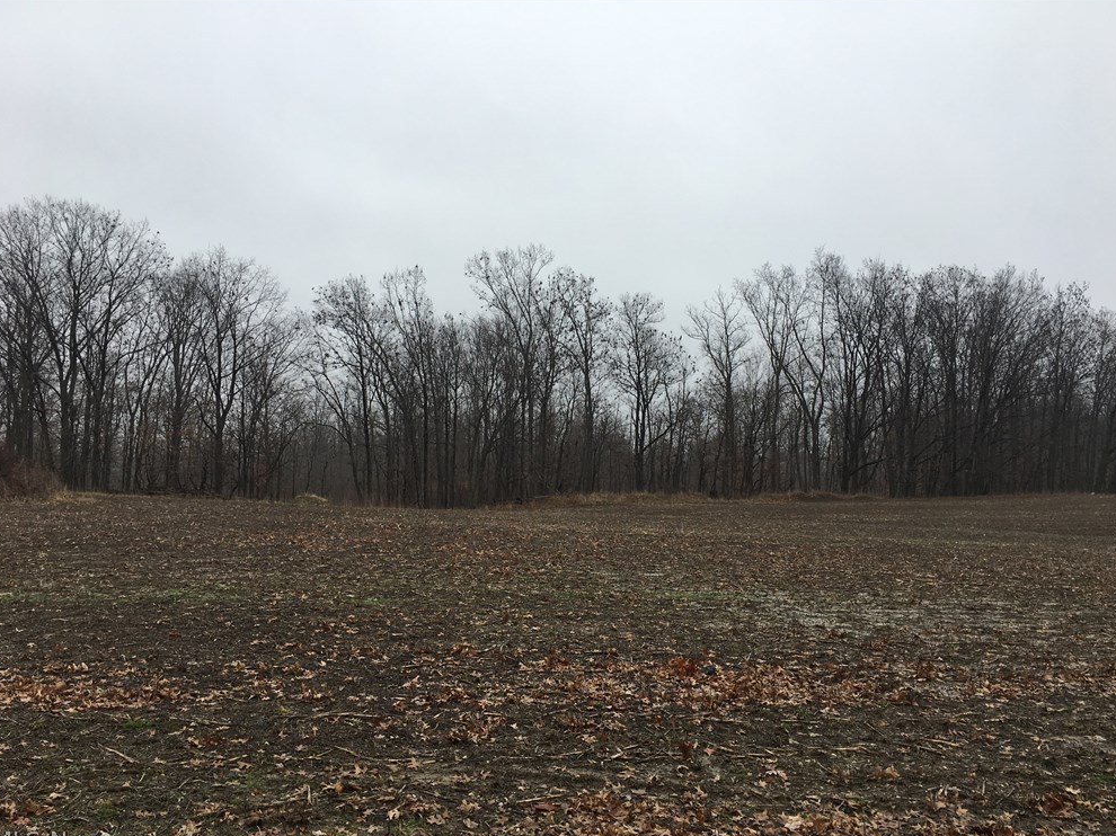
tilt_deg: +1.7
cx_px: 563
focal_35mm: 30
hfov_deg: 60.0
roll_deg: -0.7
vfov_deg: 46.8
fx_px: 967
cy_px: 427
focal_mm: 4.15
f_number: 2.2
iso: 25
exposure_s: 1/625
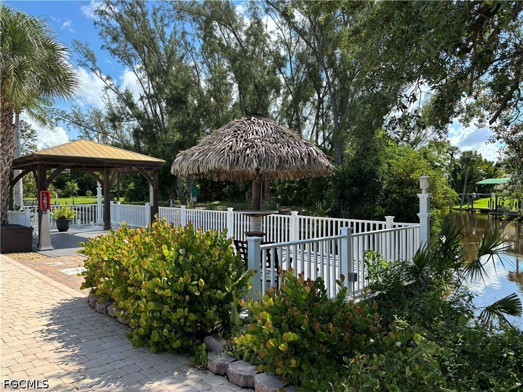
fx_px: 393
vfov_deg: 53.1
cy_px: 196
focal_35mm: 26
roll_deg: +0.2
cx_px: 262
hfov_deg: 67.3
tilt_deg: -1.7
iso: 50
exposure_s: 1/1522
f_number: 1.6
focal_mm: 5.96
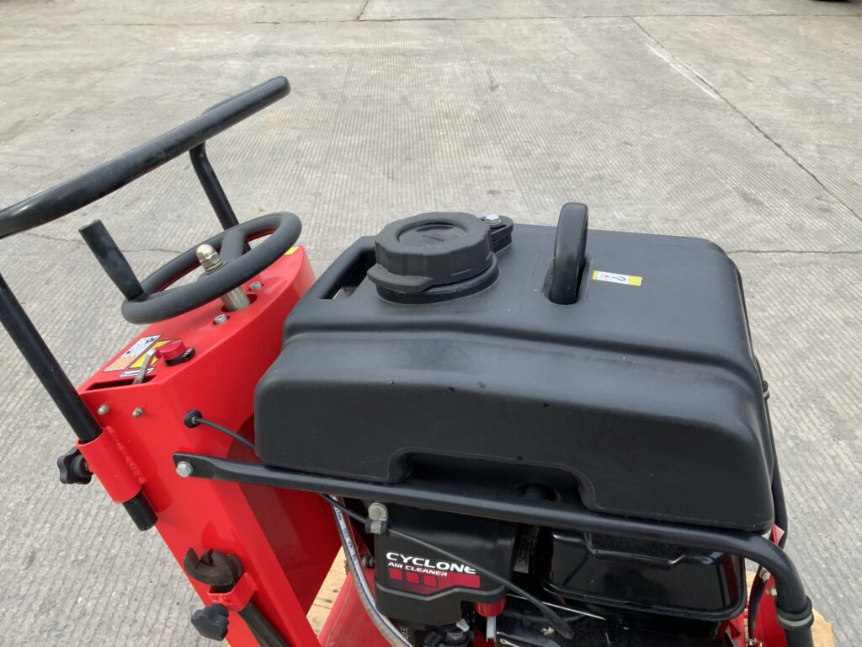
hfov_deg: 61.7
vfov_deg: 48.2
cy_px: 324
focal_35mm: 29
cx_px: 431
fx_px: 722
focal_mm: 3
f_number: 1.8
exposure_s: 1/171
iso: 16
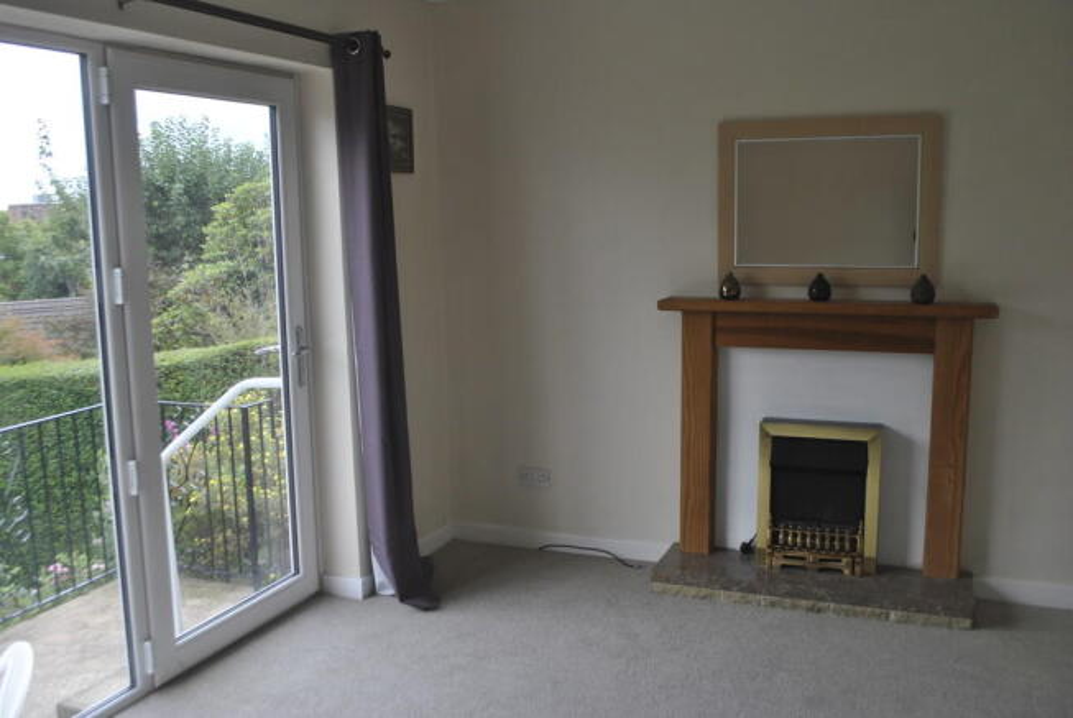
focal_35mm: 33
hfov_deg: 57.2
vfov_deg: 40.1
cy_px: 359
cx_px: 536
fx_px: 985
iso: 200
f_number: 5.6
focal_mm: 22
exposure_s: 1/125
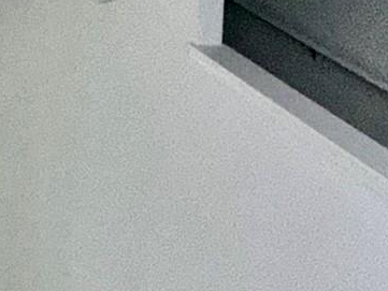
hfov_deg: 20.5
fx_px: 695
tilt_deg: -1.7
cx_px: -330
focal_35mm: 62
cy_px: 169
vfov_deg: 23.6
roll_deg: -0.5
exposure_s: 1/121
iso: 125
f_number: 2.2
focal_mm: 2.22
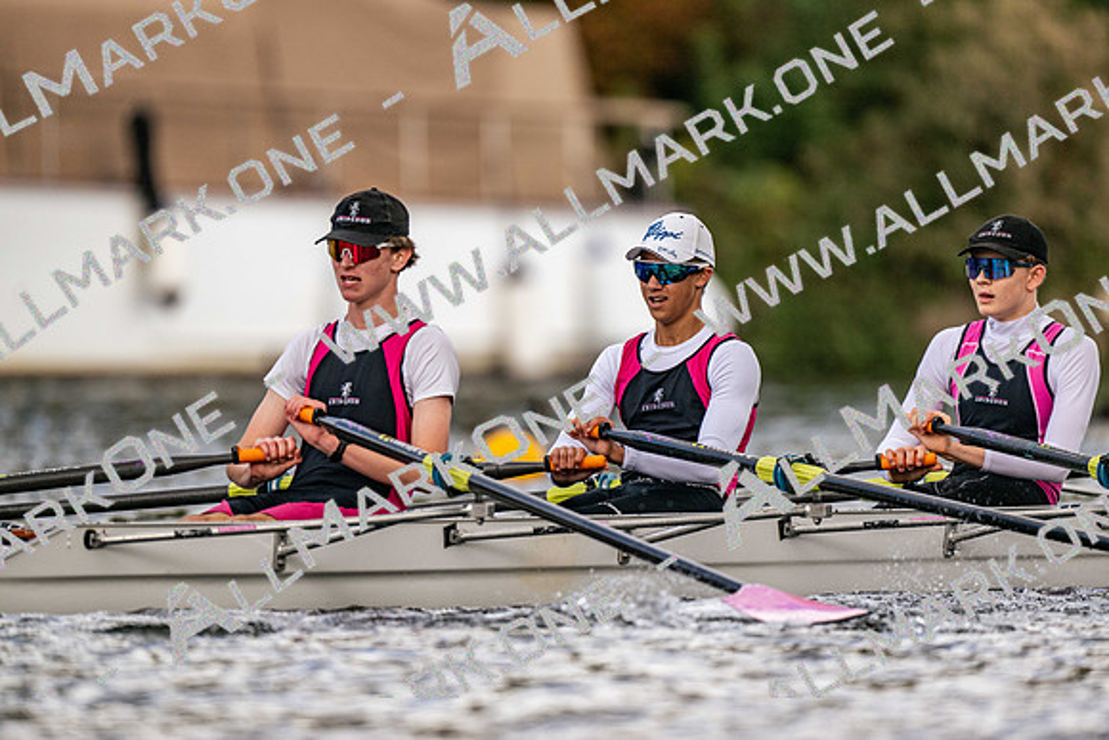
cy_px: 370
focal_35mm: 600
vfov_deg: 2.3
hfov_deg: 3.4
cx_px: 554
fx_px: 18496
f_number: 4
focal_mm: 600
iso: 500
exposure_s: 1/2500
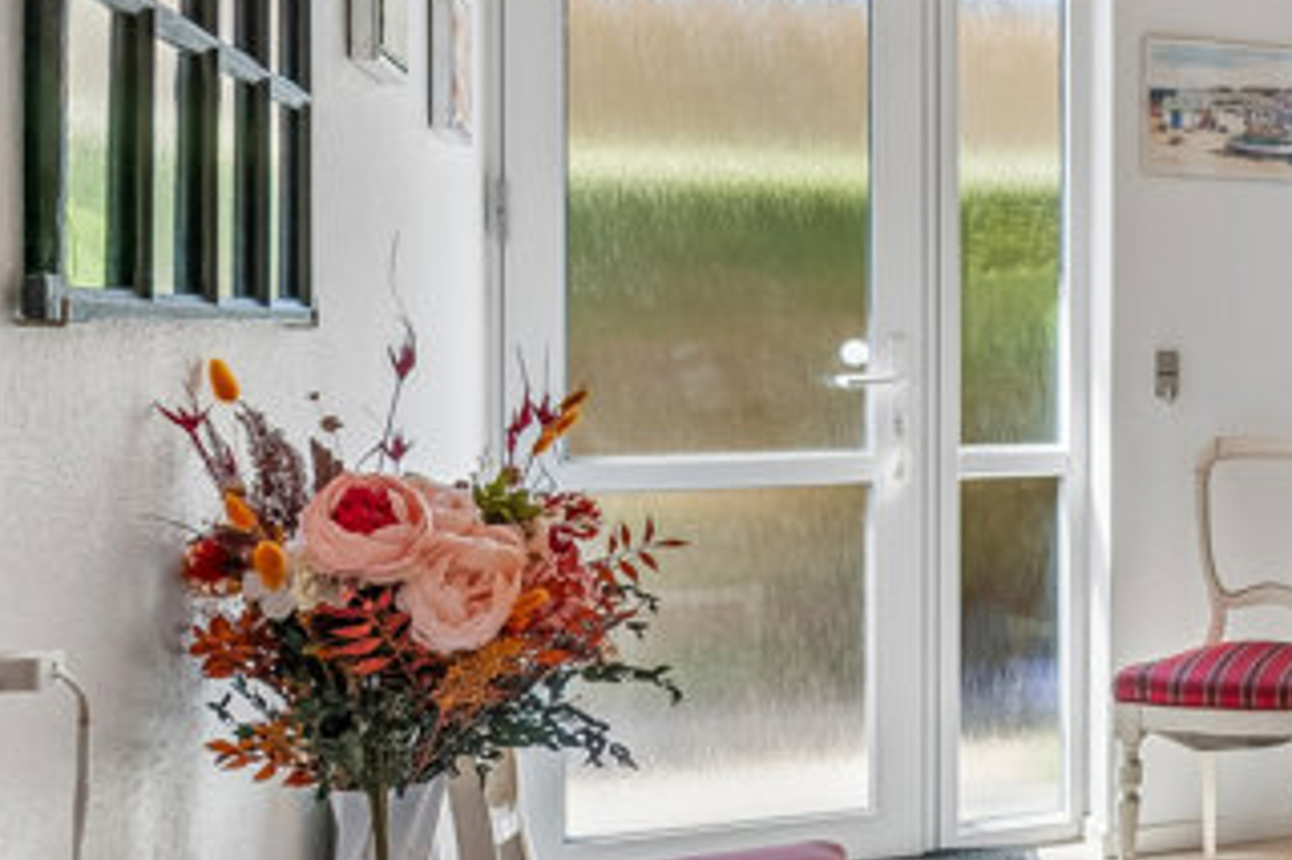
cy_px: 305
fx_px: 1614
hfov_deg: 36.5
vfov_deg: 29.7
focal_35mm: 45
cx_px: 1441
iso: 200
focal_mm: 12
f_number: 10
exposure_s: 1/10
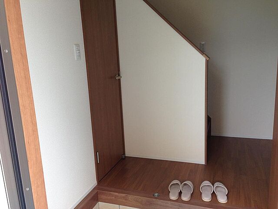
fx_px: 265
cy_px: 104
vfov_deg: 42.9
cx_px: 139
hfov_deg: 55.4
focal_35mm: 33
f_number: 2.4
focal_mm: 4.13
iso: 64
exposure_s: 1/120
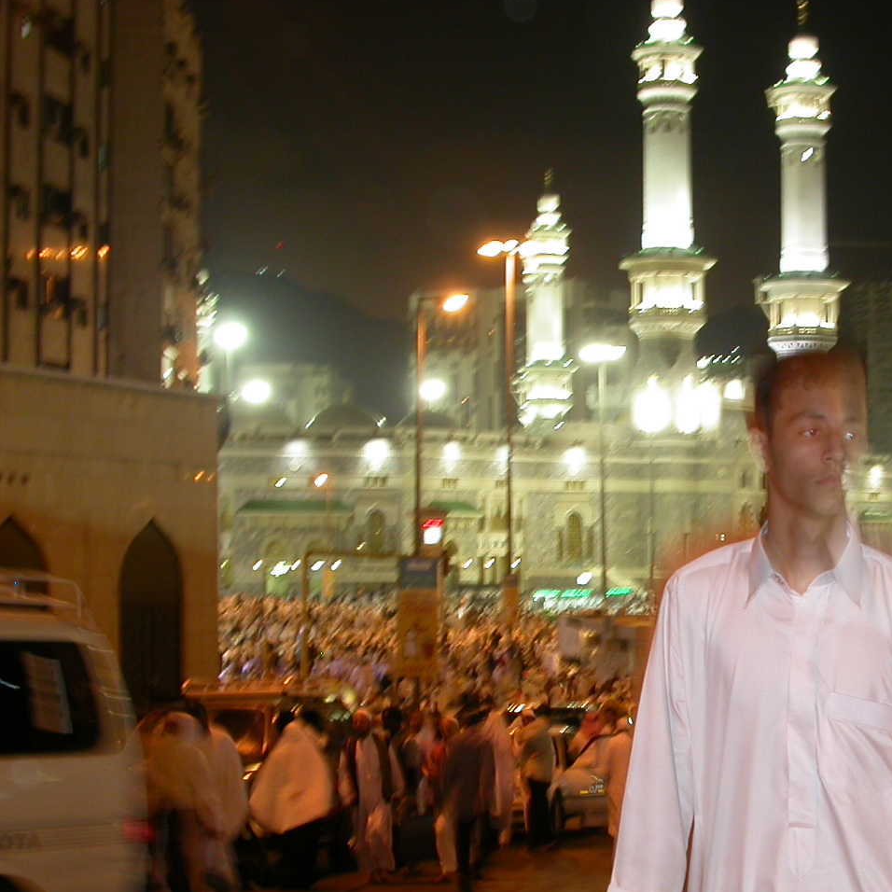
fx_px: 2070
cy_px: 554
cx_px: 716
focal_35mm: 71
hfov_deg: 23.9
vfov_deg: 24.3
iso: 100
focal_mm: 10
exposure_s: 1/7.6
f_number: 2.8
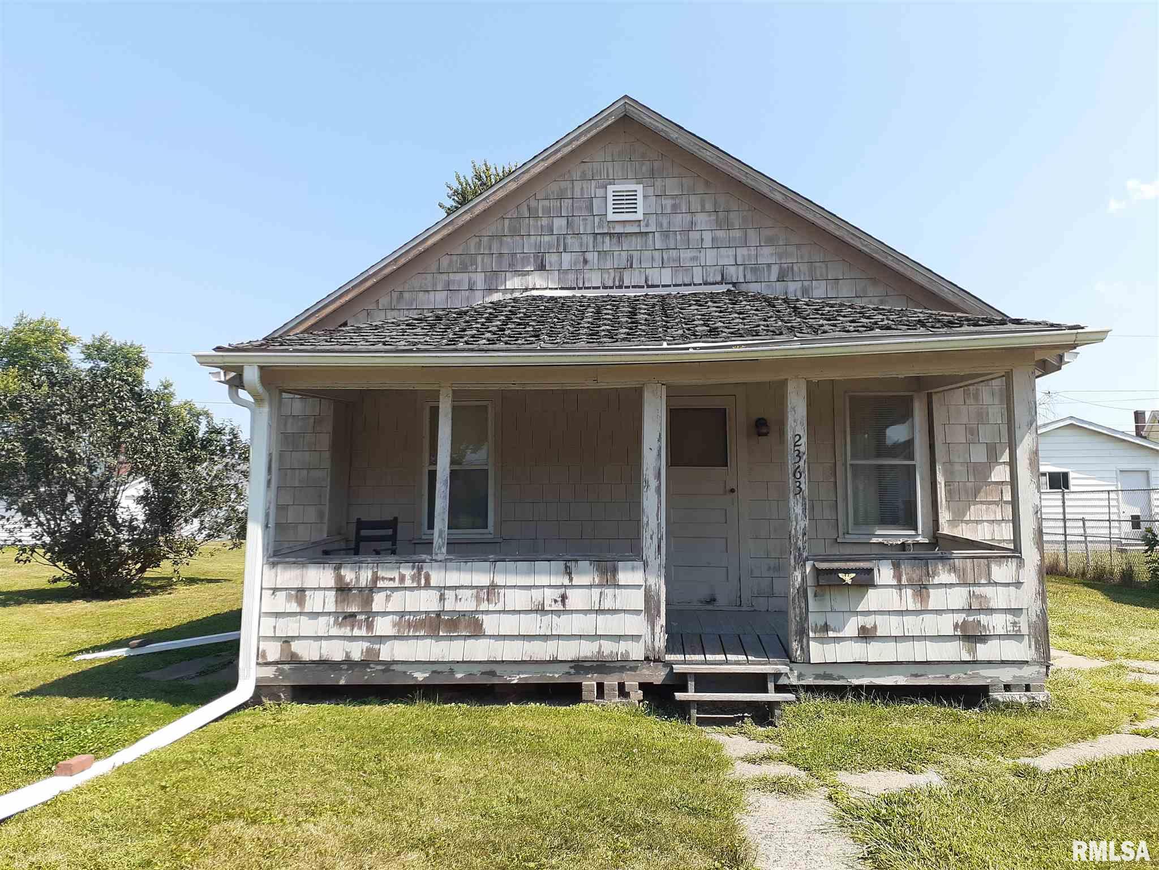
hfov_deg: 65.3
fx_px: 904
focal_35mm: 27
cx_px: 580
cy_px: 435
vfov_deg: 51.4
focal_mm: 3.6
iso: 40
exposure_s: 1/951
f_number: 1.9
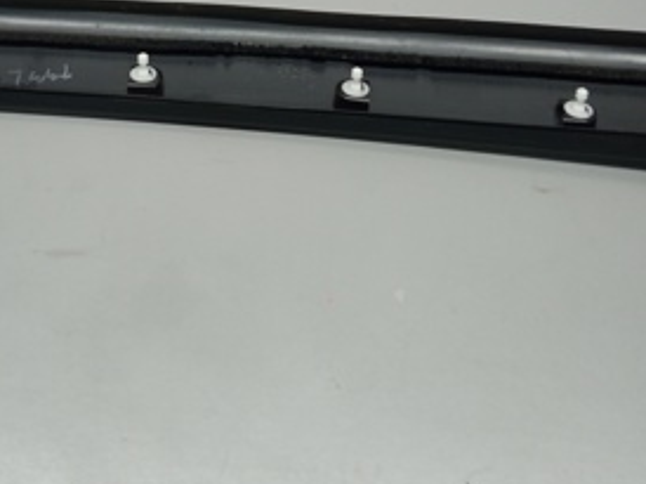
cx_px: 203
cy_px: -30
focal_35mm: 63
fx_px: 1175
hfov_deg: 30.5
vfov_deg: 22.1
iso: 257
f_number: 2.2
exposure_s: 1/33.3
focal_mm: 3.79
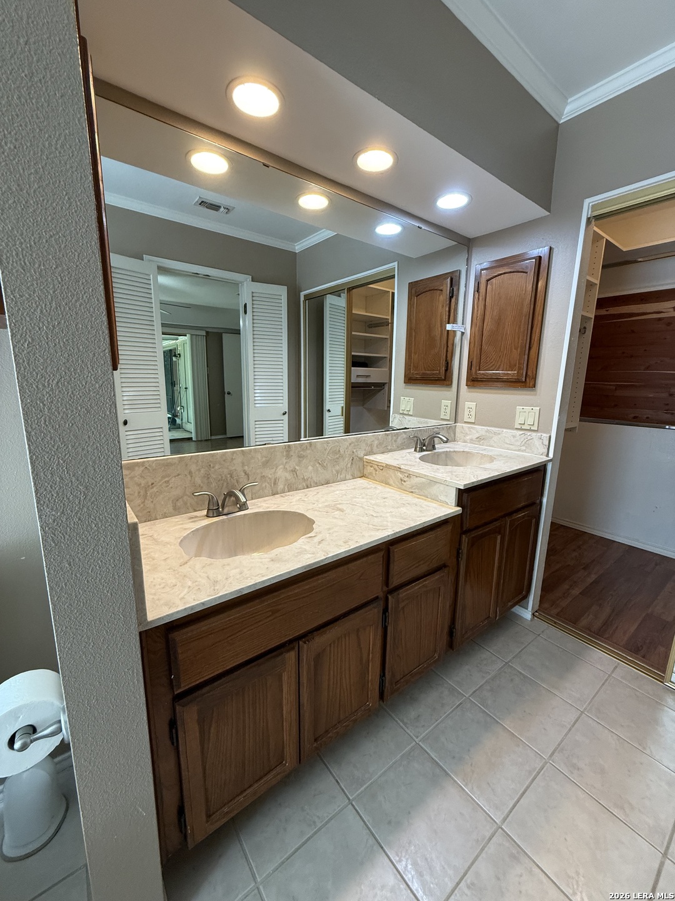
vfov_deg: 102.1
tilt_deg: -10.5
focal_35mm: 14
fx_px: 364
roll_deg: -1.1
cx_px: 338
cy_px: 450
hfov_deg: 85.7
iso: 250
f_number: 2.2
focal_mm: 2.22
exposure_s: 1/120
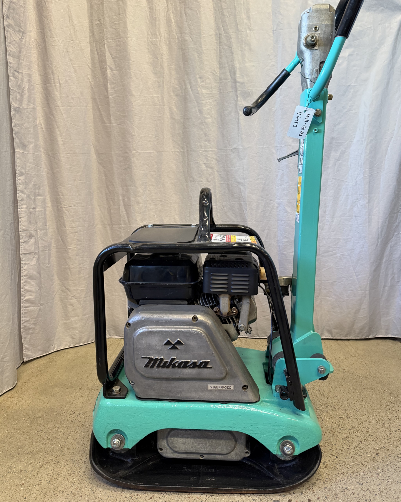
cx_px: 200
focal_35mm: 26
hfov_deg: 54.9
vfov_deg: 65.9
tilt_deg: -5.7
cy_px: 225
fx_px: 386
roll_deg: +1.7
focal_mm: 6.76
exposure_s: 1/50
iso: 320
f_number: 1.78
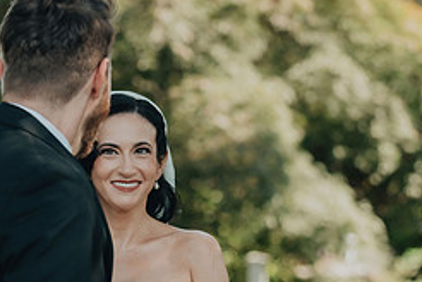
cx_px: 142
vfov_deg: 5.7
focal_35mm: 240
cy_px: 219
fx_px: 2813
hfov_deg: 8.6
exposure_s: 1/800
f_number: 3.5
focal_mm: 102
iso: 800
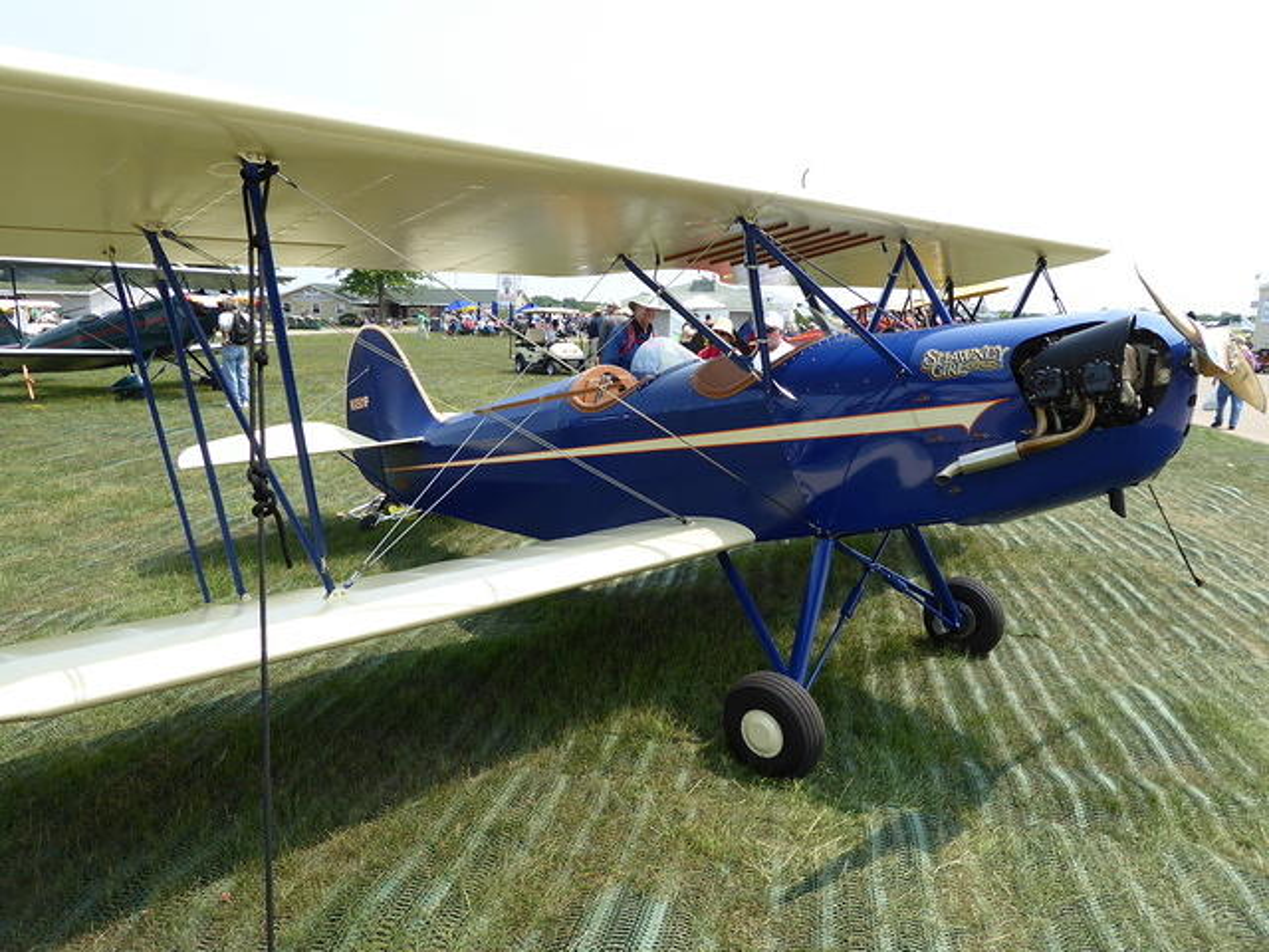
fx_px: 916
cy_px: 476
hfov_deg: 69.4
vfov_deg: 54.9
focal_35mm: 25
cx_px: 634
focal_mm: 4.3
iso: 100
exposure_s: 1/640
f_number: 3.3
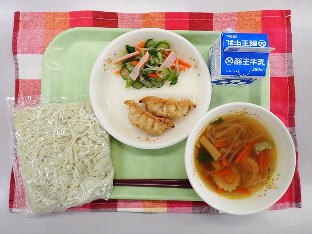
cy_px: 117
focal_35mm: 25
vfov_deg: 54.9
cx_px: 156
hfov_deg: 69.4
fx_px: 225
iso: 125
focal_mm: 4.5
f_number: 2
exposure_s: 1/125
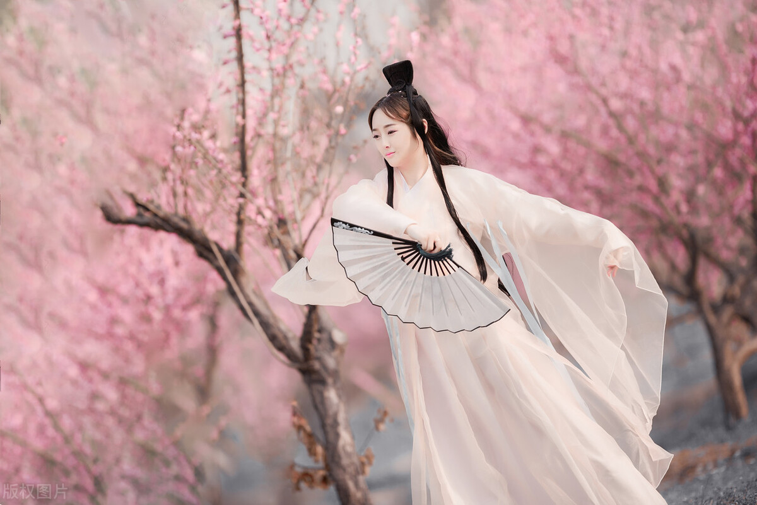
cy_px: 252
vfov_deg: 6.9
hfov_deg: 10.3
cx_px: 378
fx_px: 4207
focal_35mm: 200
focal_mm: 200
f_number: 2
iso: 100
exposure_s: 1/3200
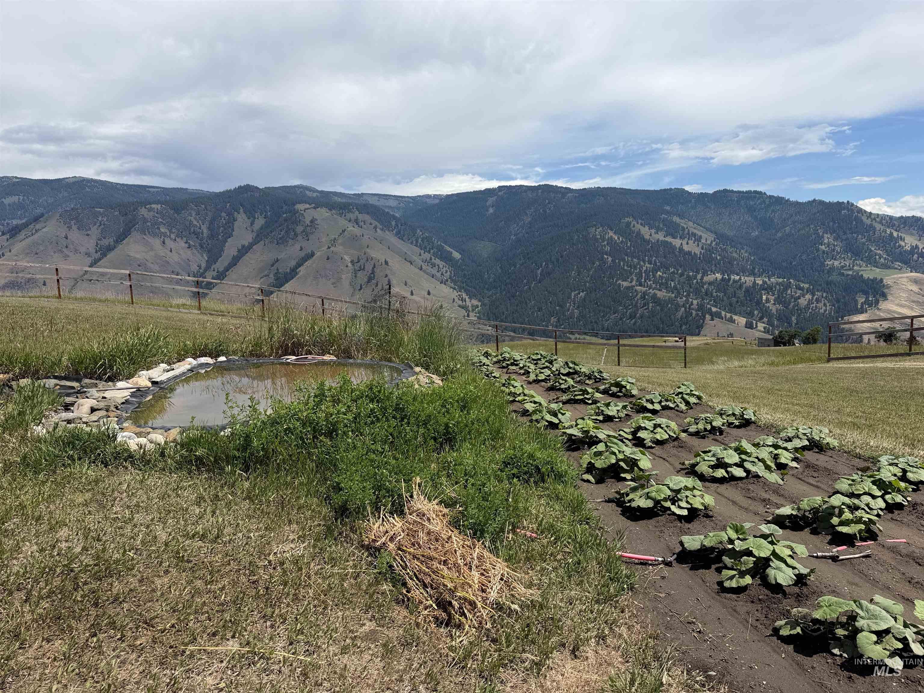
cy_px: 346
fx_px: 641
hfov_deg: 71.6
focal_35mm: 24
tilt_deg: -5.6
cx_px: 462
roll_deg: +2.2
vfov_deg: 56.8
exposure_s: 1/6173
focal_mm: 6.76
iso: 80
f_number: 1.78
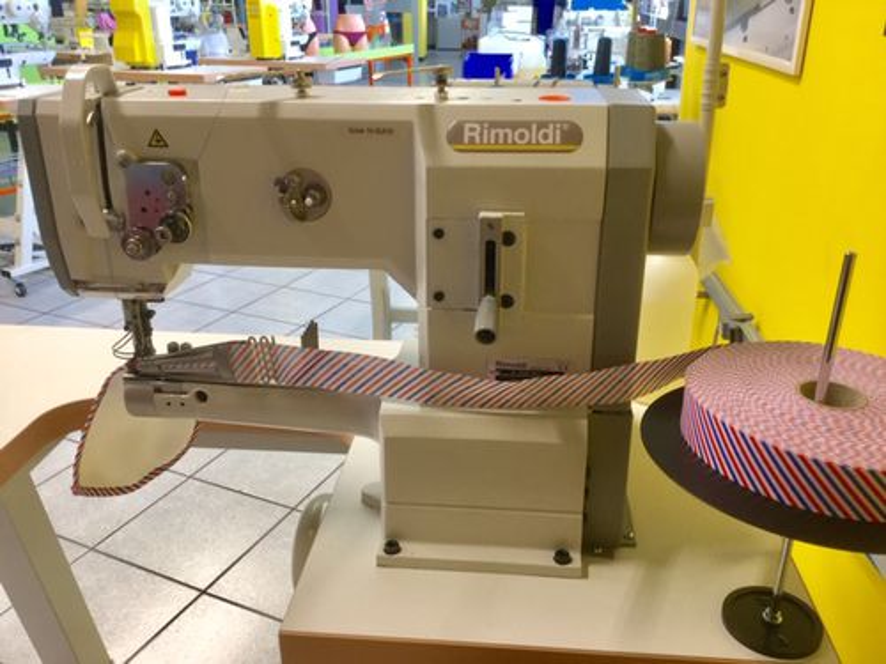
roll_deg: -1.5
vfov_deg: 45.4
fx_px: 793
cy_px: 332
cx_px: 443
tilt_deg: -22.7
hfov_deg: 58.4
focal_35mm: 31
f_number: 2.4
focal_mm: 3.3
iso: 64
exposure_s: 1/33
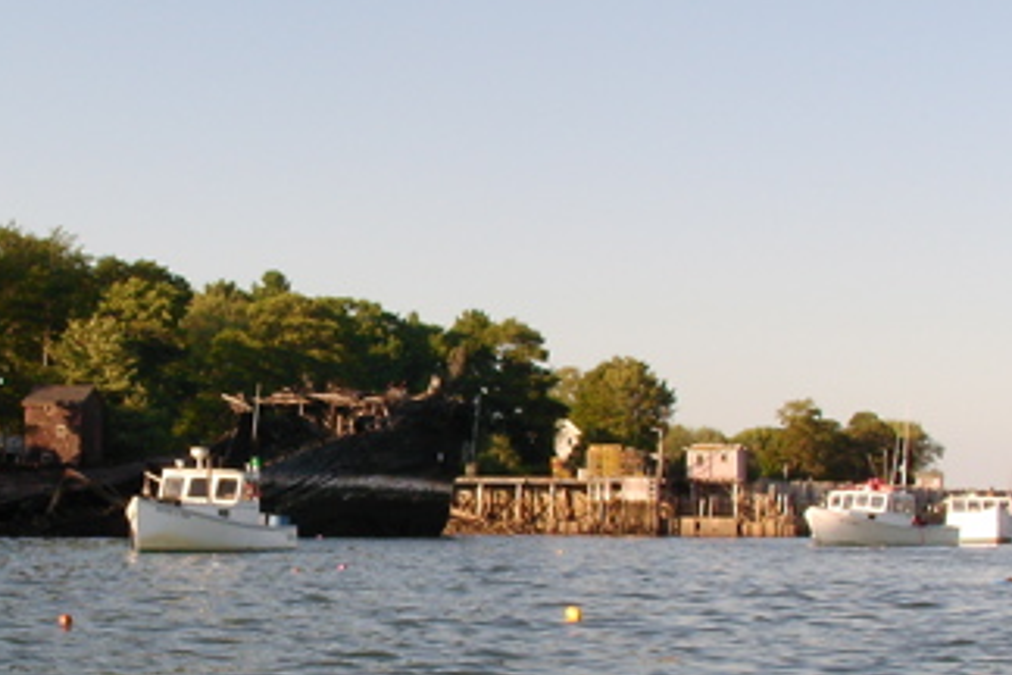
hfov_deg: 25.6
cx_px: 237
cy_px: 350
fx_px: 2192
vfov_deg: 17.5
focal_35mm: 78
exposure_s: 1/205
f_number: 5.6
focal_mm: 5.8
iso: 50
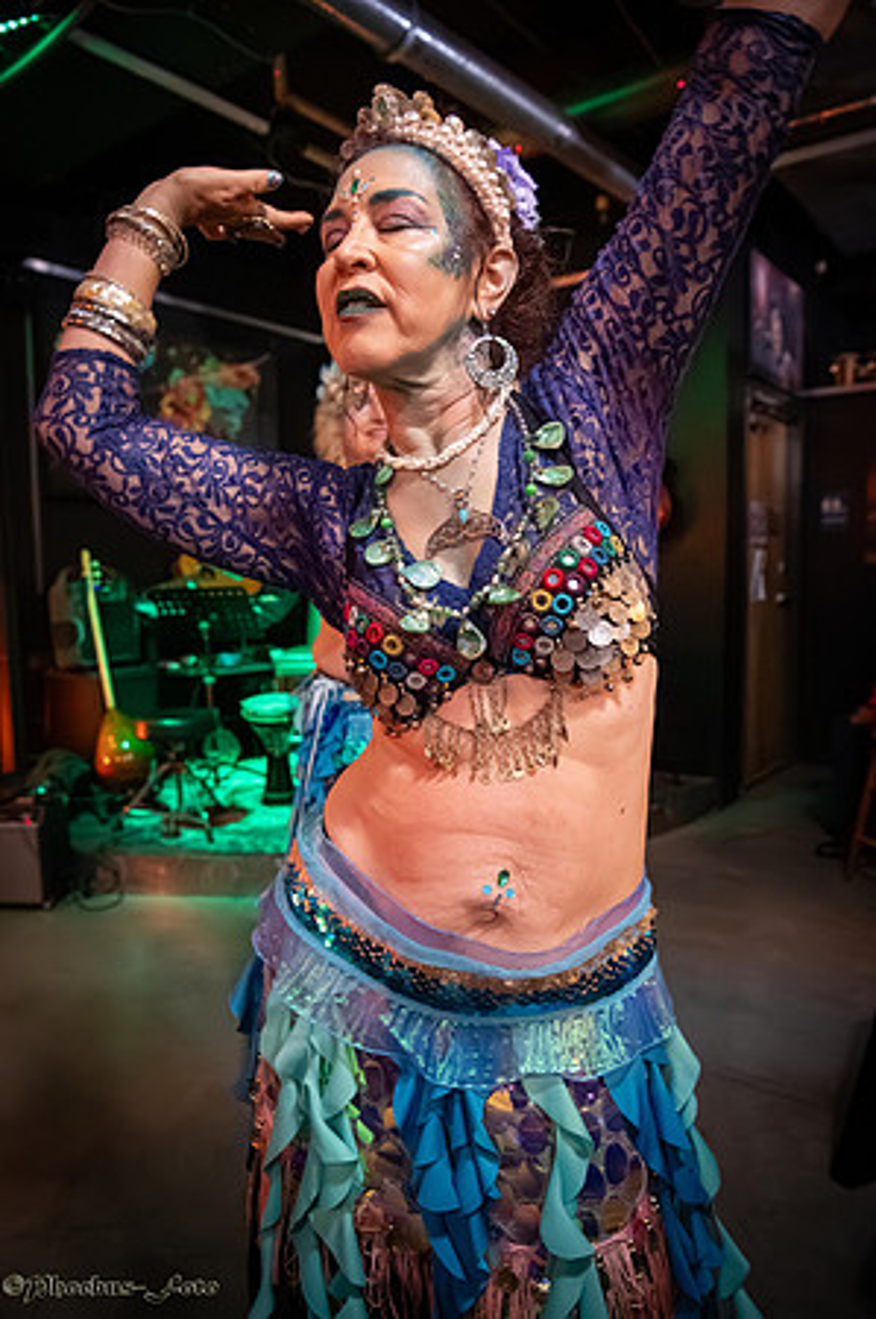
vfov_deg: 73.8
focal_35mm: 24
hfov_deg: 53.0
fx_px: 878
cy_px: 660
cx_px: 438
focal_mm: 24
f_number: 4
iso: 40000
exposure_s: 1/200
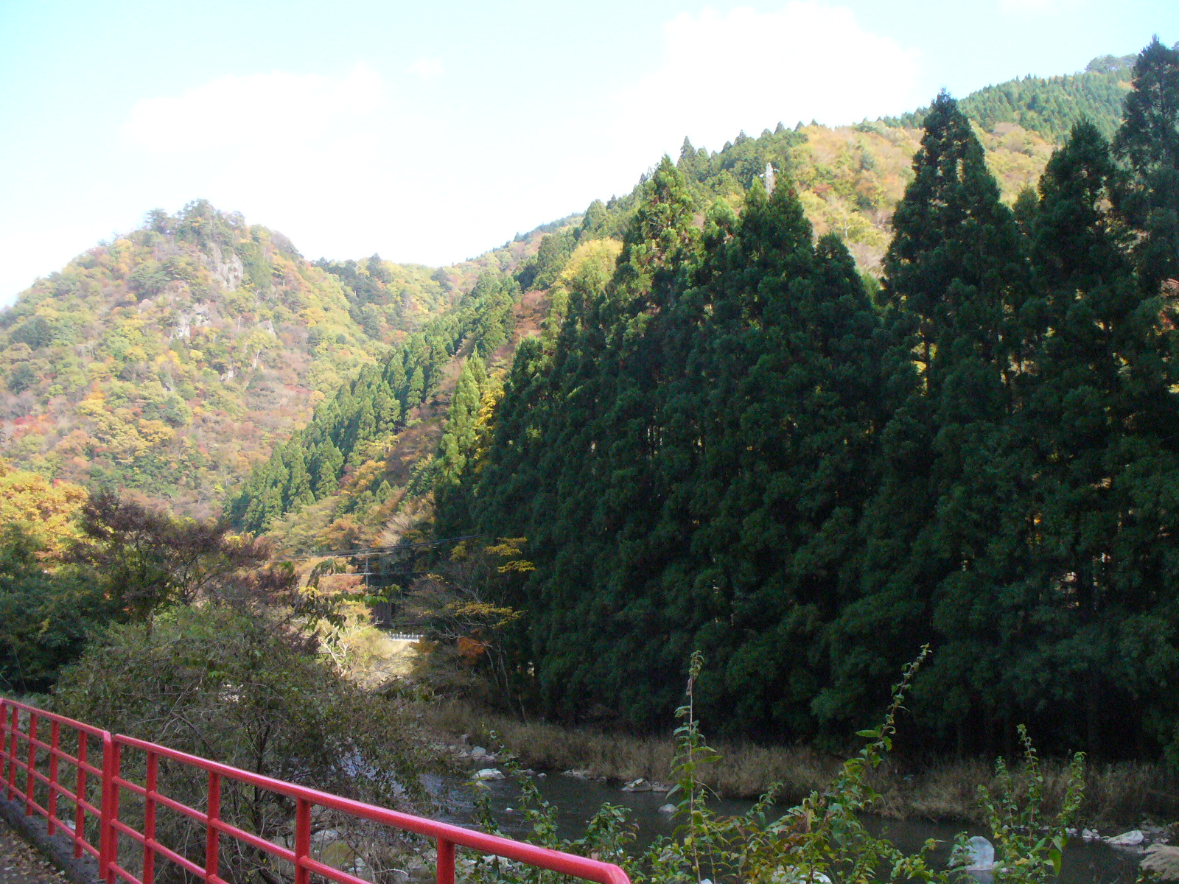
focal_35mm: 37
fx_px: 1260
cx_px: 590
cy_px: 442
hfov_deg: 50.1
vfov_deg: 38.7
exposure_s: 1/320
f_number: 5.6
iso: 400
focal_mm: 6.1
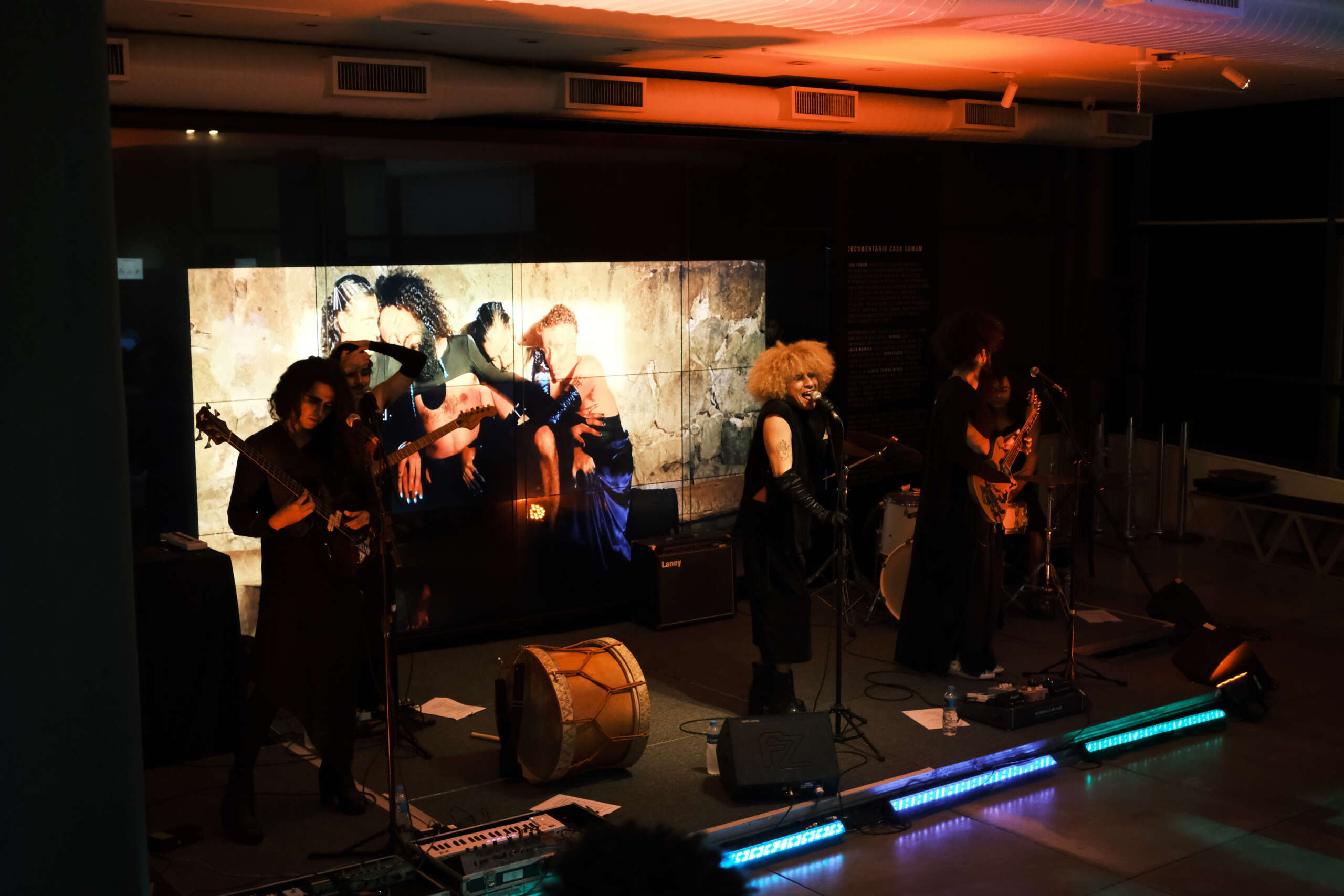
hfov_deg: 47.4
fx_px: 1531
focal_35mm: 41
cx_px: 672
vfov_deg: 32.6
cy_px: 448
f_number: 2.8
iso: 3200
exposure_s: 1/125
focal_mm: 27
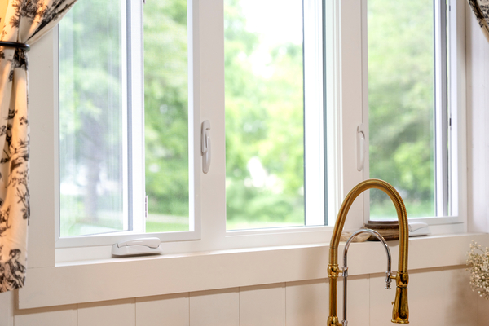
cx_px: 244
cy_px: 163
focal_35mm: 70
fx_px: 951
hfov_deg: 28.8
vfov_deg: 19.5
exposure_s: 1/200
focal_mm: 70
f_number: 2.8
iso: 640
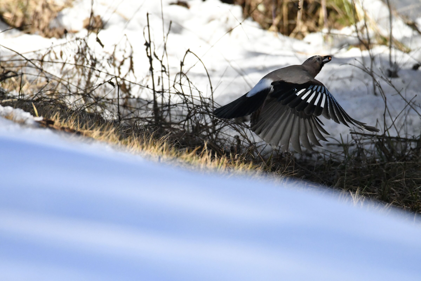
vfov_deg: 1.5
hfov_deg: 2.3
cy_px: 140
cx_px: 210
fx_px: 10524
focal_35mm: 900
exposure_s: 1/8000
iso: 8000
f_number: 10
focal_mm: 600
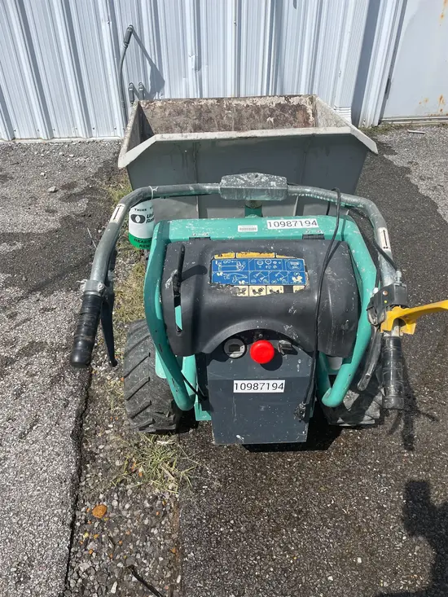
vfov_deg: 67.3
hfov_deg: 53.1
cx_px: 224
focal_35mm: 26
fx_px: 449
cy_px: 298
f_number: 1.6
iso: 50
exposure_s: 1/6494
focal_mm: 4.2
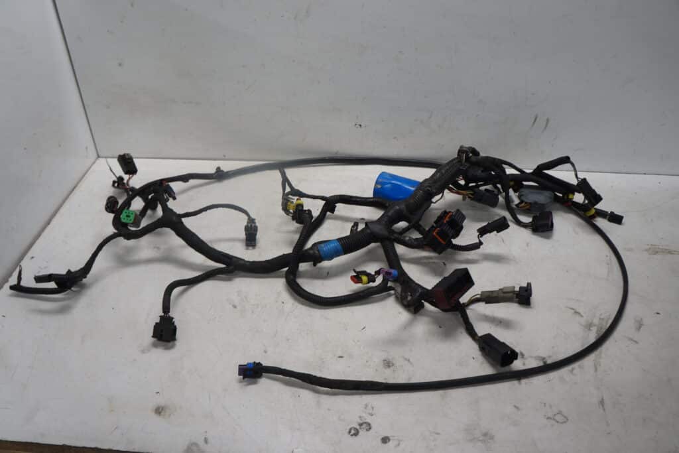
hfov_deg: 67.4
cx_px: 340
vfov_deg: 47.9
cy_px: 226
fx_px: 509
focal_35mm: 27
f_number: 5
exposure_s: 1/60
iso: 160
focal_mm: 18
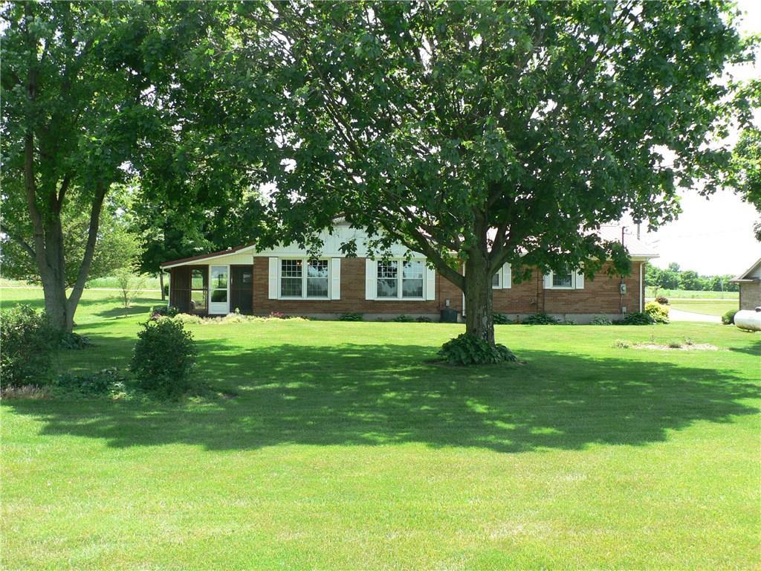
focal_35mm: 36
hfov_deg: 51.4
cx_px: 380
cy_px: 286
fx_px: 791
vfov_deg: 39.7
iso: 80
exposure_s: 1/125
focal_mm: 6
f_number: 4
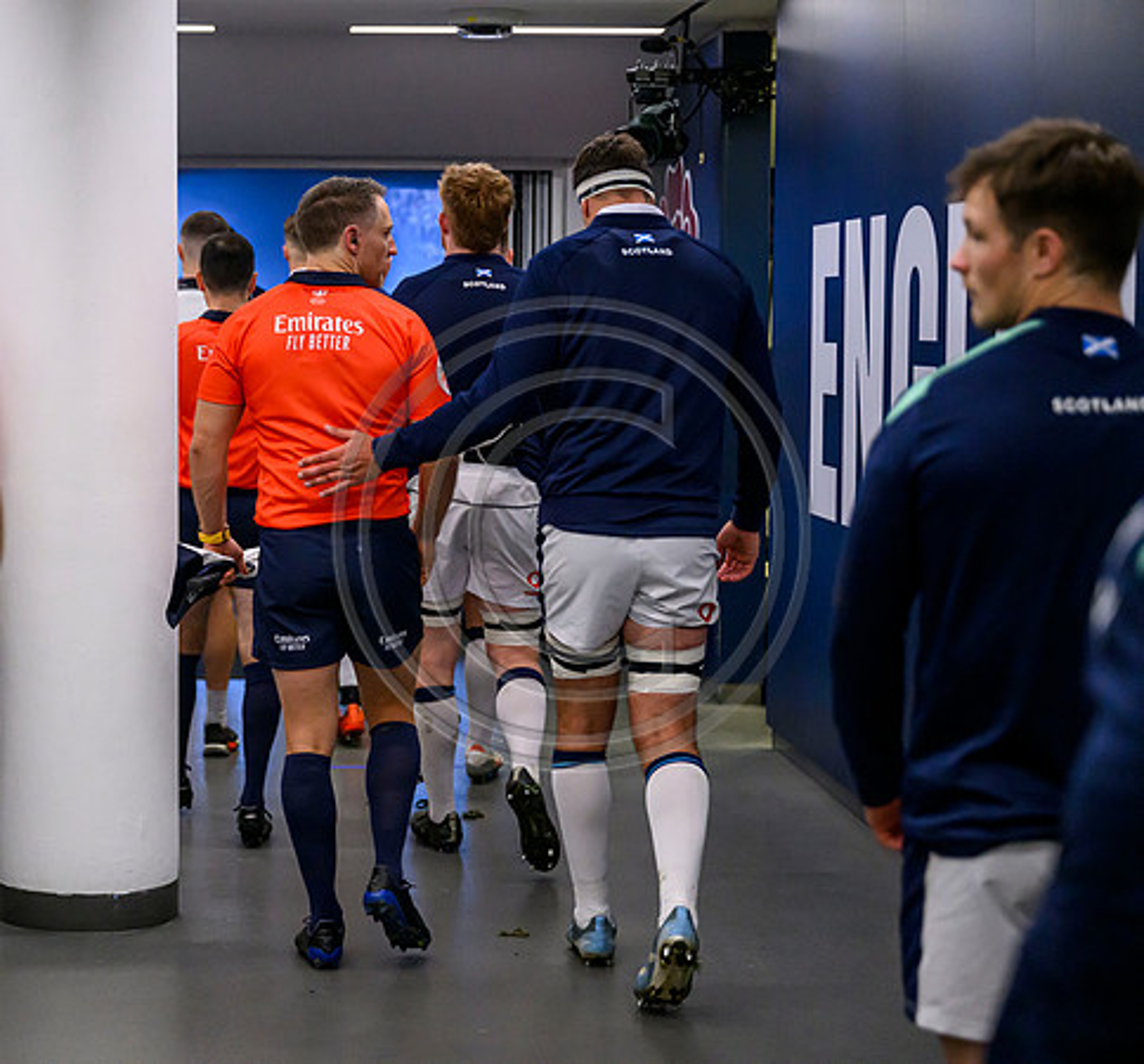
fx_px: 2749
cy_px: 532
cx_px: 345
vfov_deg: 21.9
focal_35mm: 76
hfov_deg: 23.4
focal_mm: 62
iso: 6400
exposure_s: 1/2000
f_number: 2.8
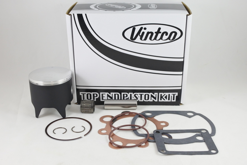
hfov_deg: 49.5
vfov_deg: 34.2
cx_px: 124
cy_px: 82
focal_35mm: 39
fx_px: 268
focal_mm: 14.7
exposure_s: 1/125
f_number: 4.2
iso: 500
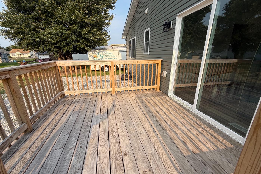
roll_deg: +0.0
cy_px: 86
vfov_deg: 77.3
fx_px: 109
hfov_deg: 100.4
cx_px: 129
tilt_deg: -16.6
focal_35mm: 15
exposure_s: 1/770
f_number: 2.2
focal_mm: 2.22
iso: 40
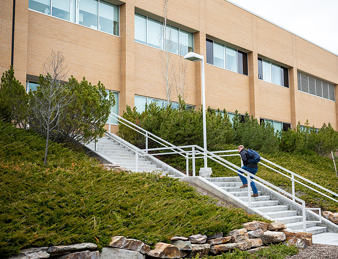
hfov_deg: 41.0
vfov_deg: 32.2
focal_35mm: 46
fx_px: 449
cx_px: 211
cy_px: 120
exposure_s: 1/500
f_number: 3.2
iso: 250
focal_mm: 38
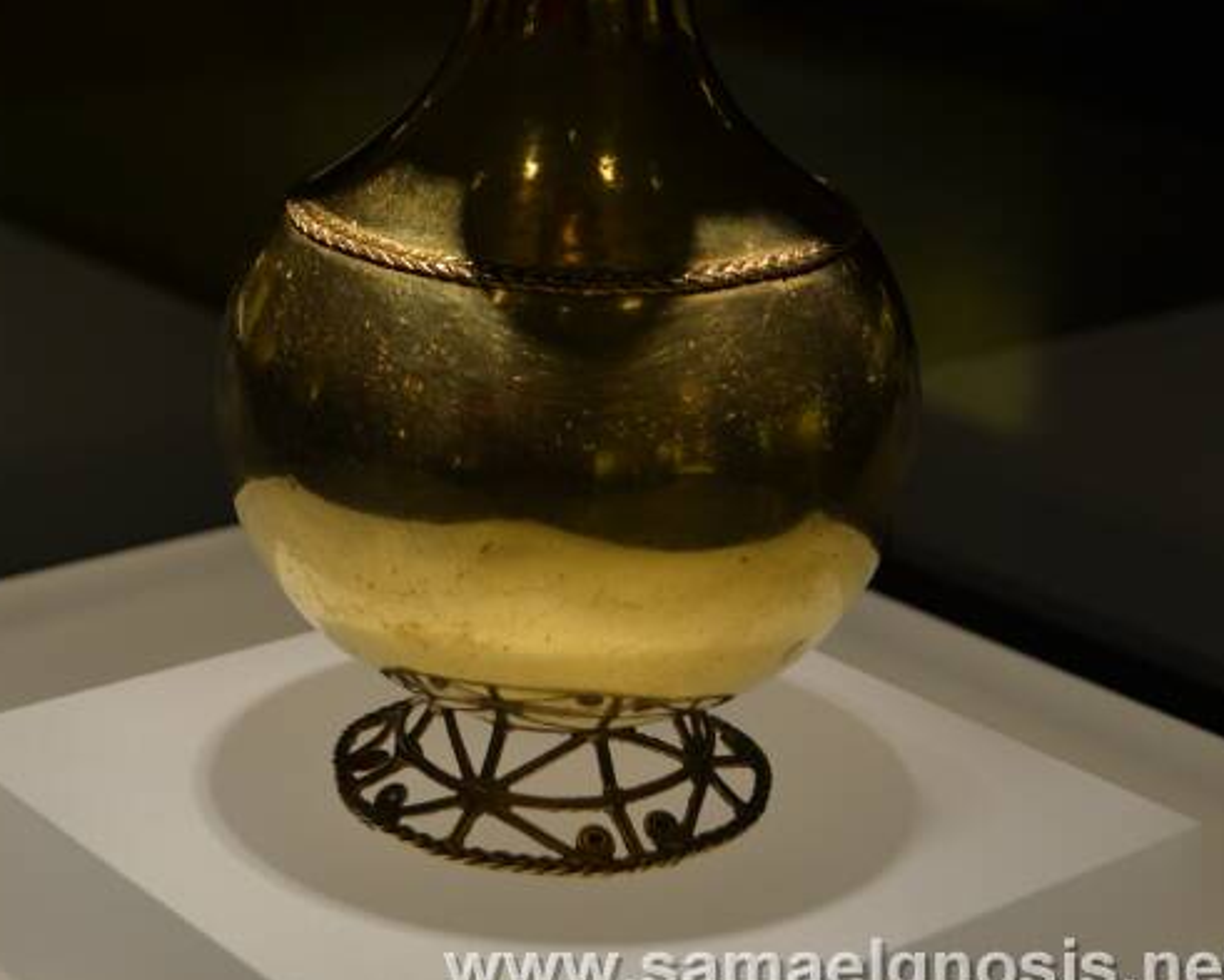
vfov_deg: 19.2
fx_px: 2826
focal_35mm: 78
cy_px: 15
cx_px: 590
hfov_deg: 24.4
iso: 100
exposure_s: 1/15
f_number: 5
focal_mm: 34
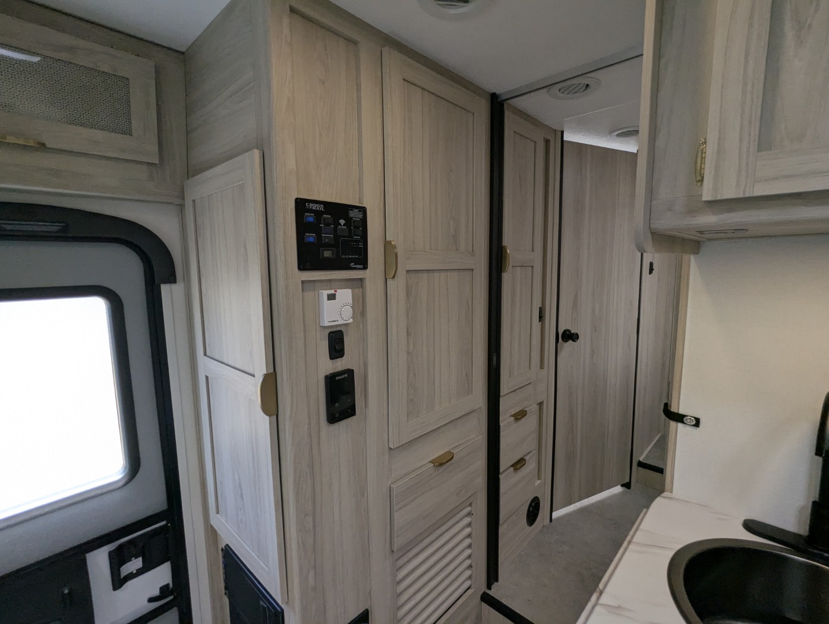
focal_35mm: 16
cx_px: 414
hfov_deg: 94.4
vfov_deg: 78.2
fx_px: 384
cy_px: 312
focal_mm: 2.35
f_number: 2.2
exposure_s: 1/292
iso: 163
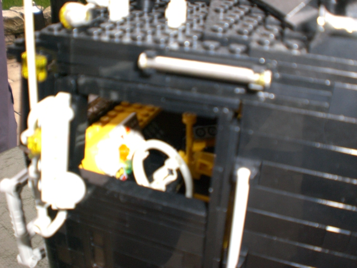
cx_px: 178
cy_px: 134
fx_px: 392
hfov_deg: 49.0
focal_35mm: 38
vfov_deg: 37.7
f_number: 3.1
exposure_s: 1/60
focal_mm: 6.3
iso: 200
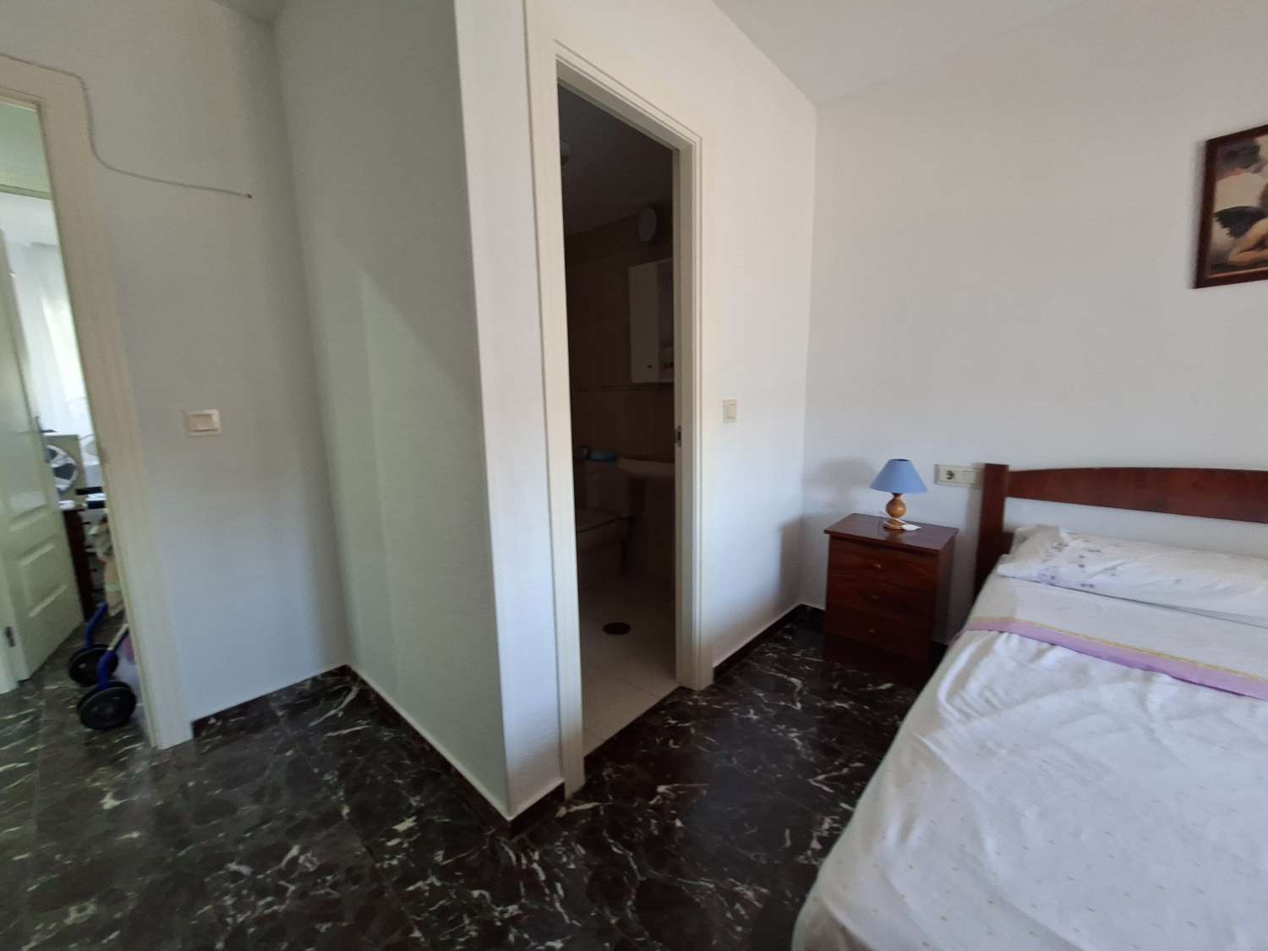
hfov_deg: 106.2
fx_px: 476
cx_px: 634
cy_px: 476
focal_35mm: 13
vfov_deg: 89.9
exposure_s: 1/24
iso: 160
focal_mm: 1.74
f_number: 2.2
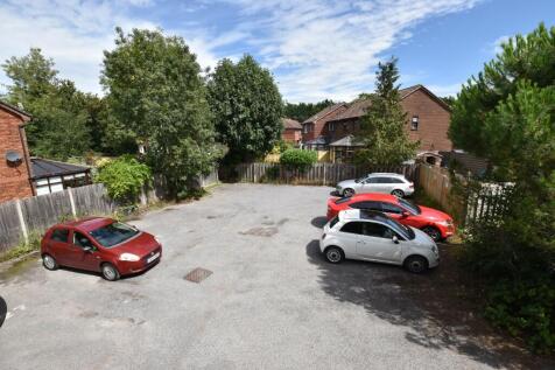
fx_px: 231
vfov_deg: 77.3
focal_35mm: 15
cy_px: 185
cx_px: 278
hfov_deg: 100.4
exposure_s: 1/200
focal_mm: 10
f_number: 9
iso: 100
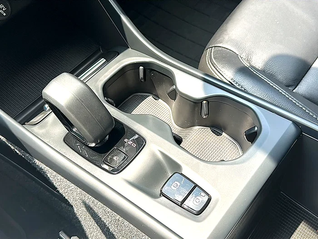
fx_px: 285
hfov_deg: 58.4
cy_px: 120
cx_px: 159
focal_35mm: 31
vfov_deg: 45.4
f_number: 1.78
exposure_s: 1/382
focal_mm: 6.86
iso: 80
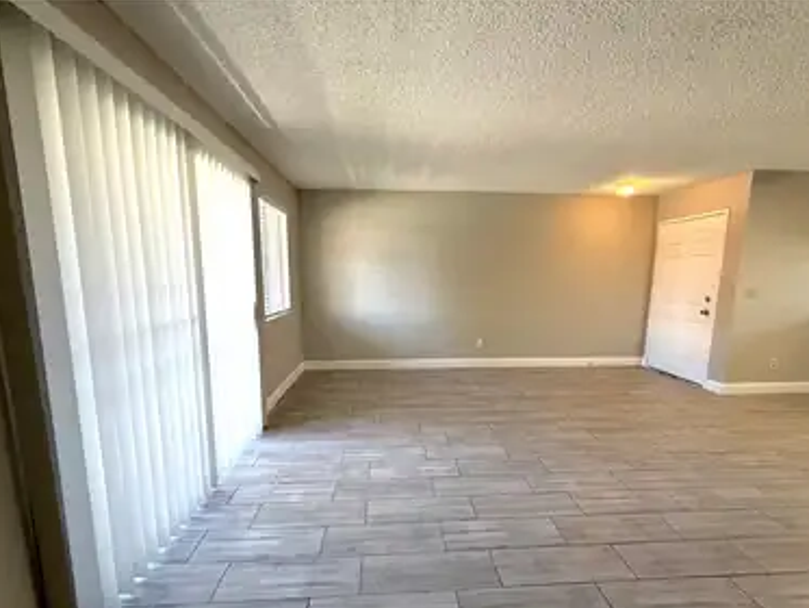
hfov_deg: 98.2
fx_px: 351
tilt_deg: -8.5
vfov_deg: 81.7
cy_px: 324
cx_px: 408
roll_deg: +0.5
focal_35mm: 15
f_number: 2.2
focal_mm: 2.22
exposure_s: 1/120
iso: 250
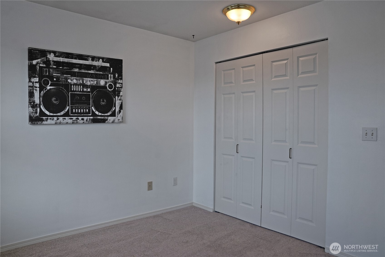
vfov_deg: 53.2
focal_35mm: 24
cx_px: 192
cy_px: 128
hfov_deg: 73.7
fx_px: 257
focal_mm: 24
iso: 800
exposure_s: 1/160
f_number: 6.3
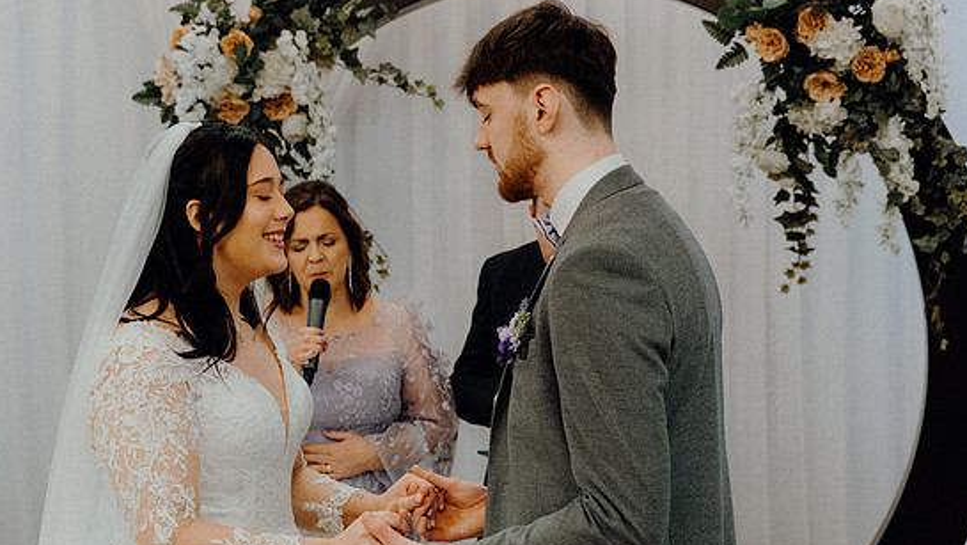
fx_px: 1744
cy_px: 315
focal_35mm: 68
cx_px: 509
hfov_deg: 31.0
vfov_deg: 17.7
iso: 5000
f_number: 3.5
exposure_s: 1/200
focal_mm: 41
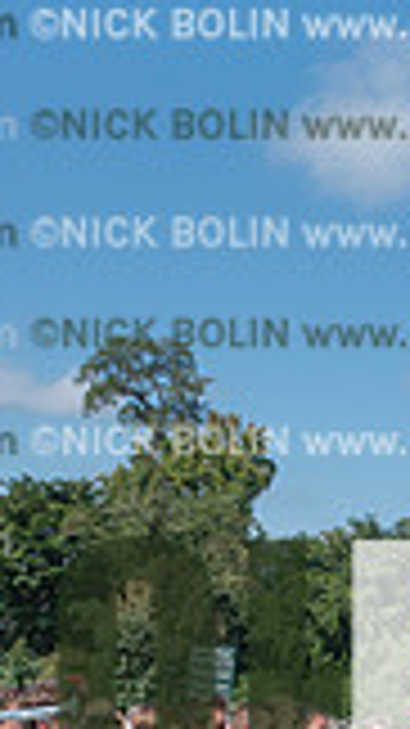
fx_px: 1954
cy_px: 754
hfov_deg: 11.9
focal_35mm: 101
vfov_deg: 20.4
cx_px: 374
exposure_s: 1/4000
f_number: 5
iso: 400
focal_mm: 27
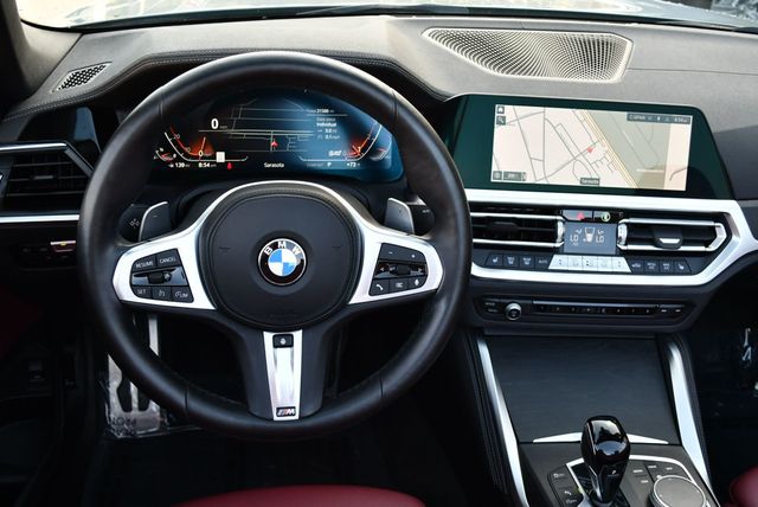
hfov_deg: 53.1
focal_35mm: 36
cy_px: 254
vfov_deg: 36.9
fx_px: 759
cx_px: 379
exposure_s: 1/250
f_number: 4
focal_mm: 18
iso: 400
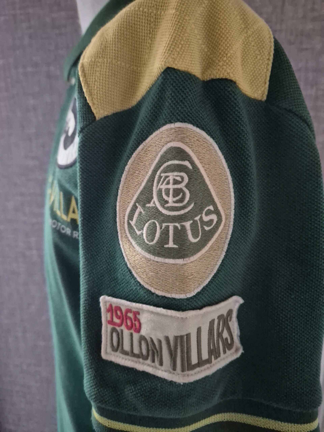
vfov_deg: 73.9
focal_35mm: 23
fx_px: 287
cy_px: 216
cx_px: 162
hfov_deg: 58.9
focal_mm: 5.4
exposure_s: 1/50
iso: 1600
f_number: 1.8
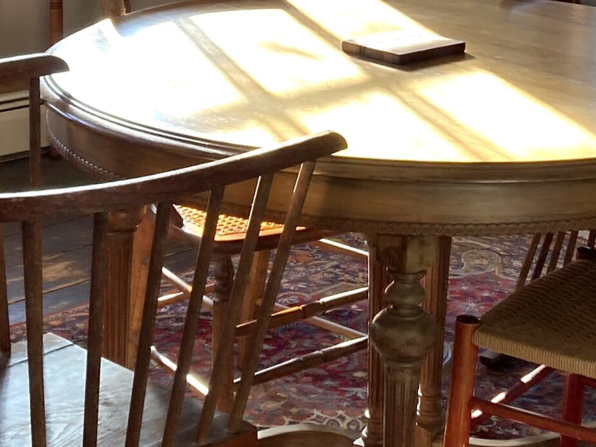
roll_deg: -1.0
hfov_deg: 21.4
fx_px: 1567
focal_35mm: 91
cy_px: -135
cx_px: 436
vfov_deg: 15.5
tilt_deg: -4.8
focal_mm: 3.99
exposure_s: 1/121
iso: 64
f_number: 1.8
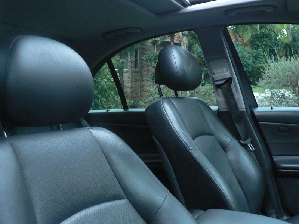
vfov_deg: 36.0
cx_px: 150
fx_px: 346
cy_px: 112
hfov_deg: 46.8
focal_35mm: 40
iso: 200
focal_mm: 6.6
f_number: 2.8
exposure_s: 1/4
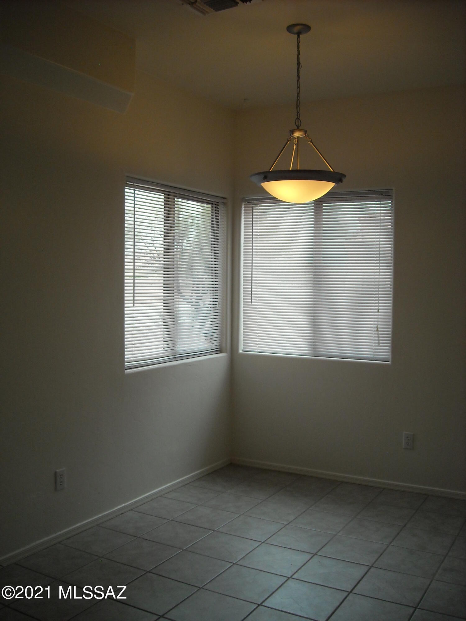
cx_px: 233
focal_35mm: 35
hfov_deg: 40.7
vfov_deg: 52.6
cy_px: 310
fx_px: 628
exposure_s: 1/250
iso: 168
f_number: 2.8
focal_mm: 5.7
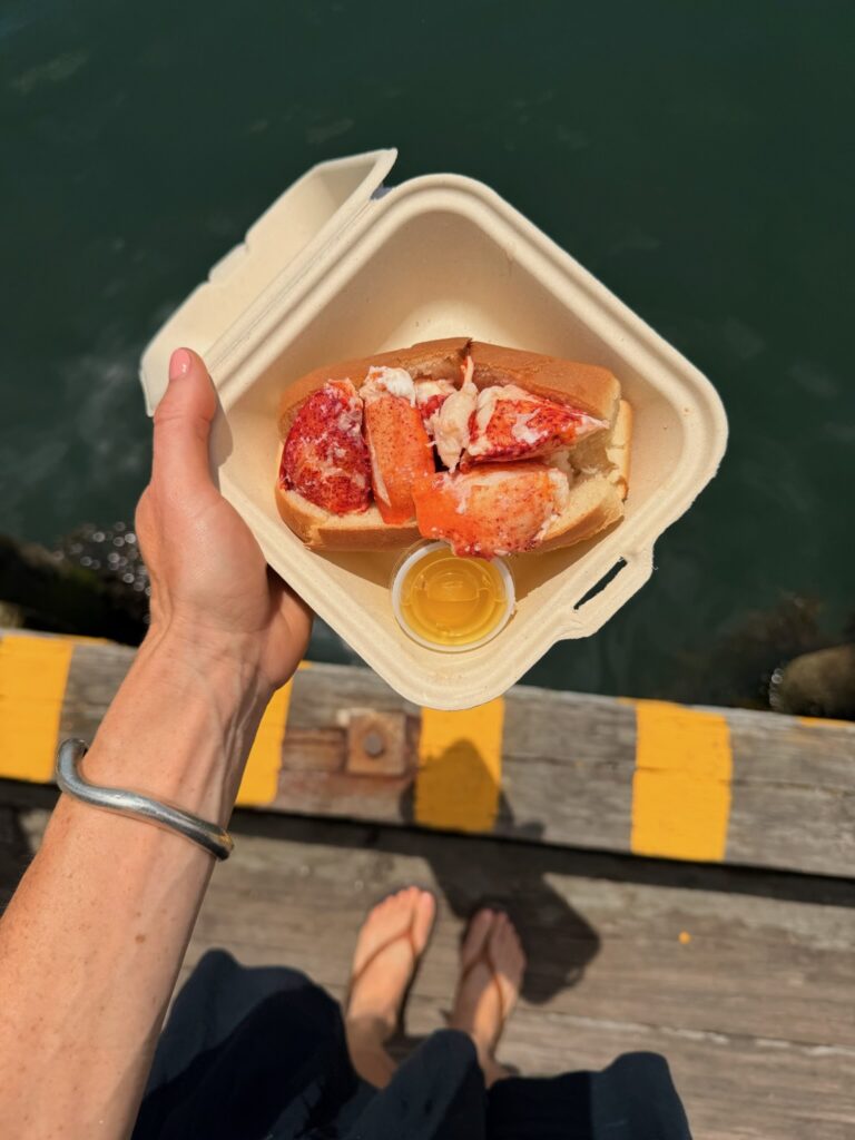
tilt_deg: -75.9
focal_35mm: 24
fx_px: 790
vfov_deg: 71.6
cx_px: 428
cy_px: 570
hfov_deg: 56.8
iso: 80
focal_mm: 6.76
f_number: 1.78
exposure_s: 1/14286
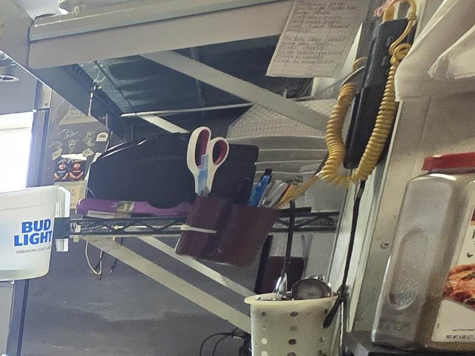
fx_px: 659
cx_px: -400
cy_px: 419
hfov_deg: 21.8
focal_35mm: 48
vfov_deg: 27.0
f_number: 2.2
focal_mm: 2.2
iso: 250
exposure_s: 1/60
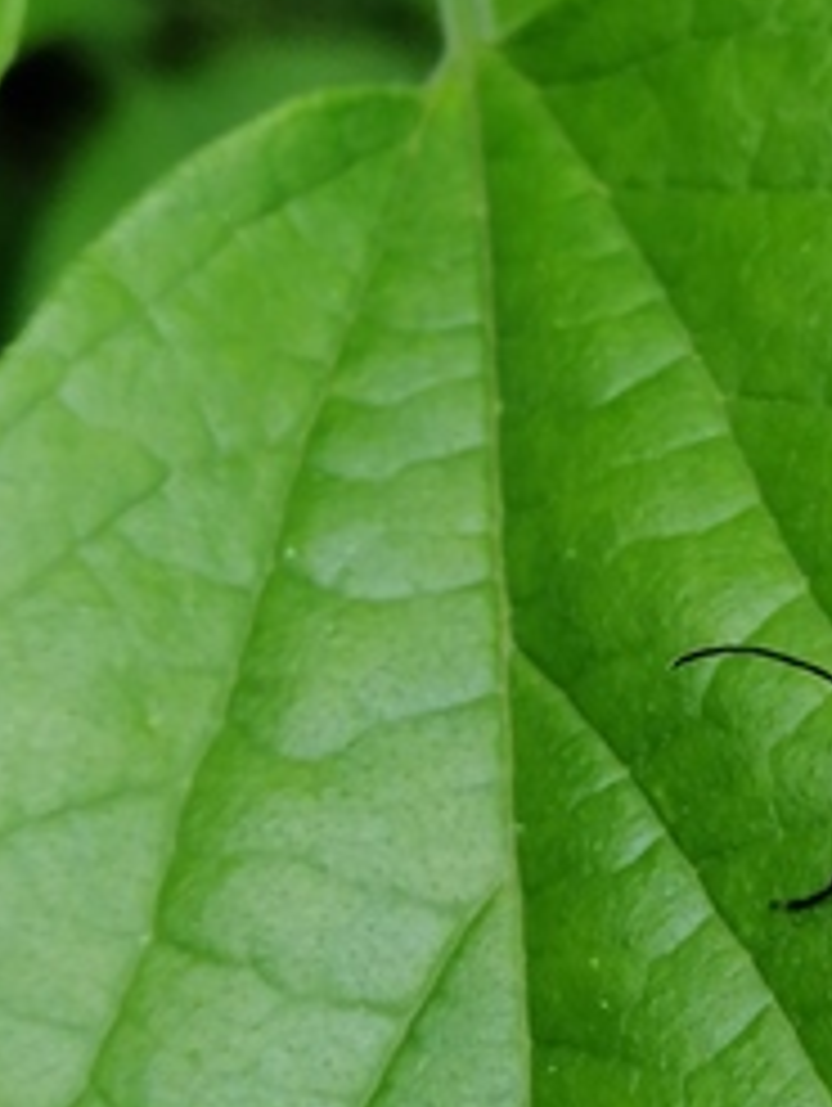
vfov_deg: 15.1
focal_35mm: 130
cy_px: 468
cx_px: 985
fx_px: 4159
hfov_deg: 11.2
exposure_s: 1/126
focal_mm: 3.95
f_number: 1.8
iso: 50
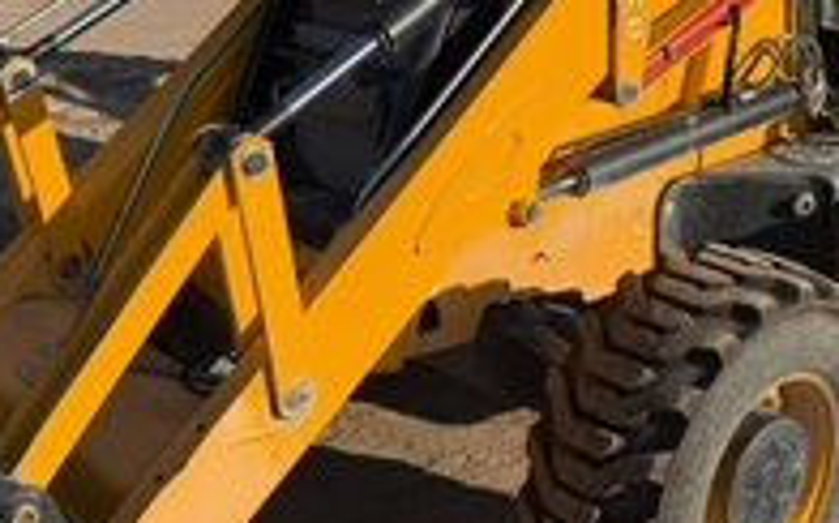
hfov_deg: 38.6
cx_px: 535
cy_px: 163
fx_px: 1188
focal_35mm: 52
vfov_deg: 24.6
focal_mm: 6.76
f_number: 1.78
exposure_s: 1/4405
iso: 80
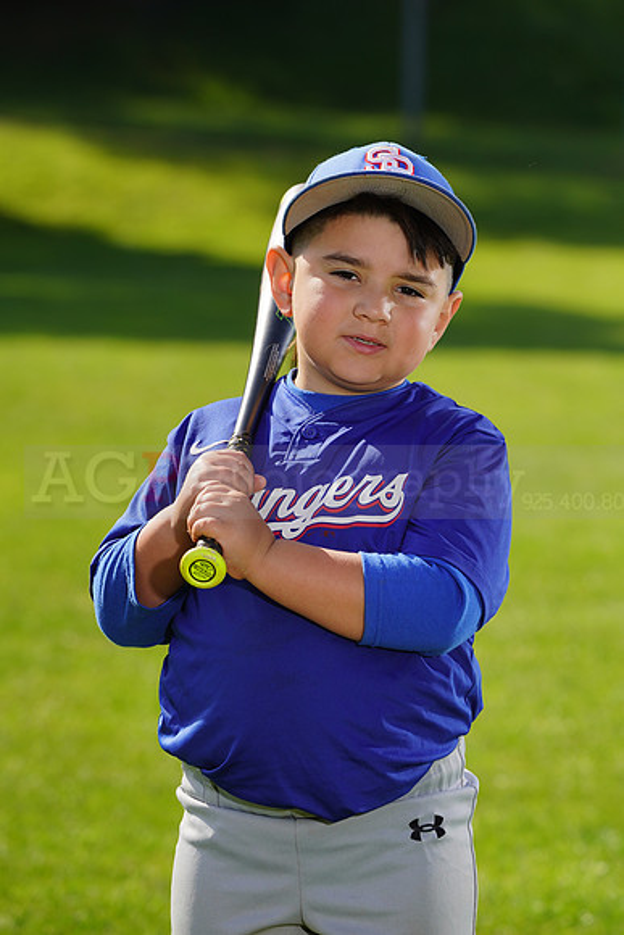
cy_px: 468
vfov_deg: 8.8
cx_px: 312
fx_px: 6106
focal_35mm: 235
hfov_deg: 5.9
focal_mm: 235
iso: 100
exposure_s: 1/250
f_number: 9
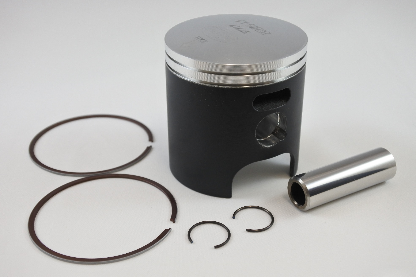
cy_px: 138
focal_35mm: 46
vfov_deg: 29.3
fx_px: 532
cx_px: 208
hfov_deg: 42.7
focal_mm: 17.2
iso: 400
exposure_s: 1/125
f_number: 4.5
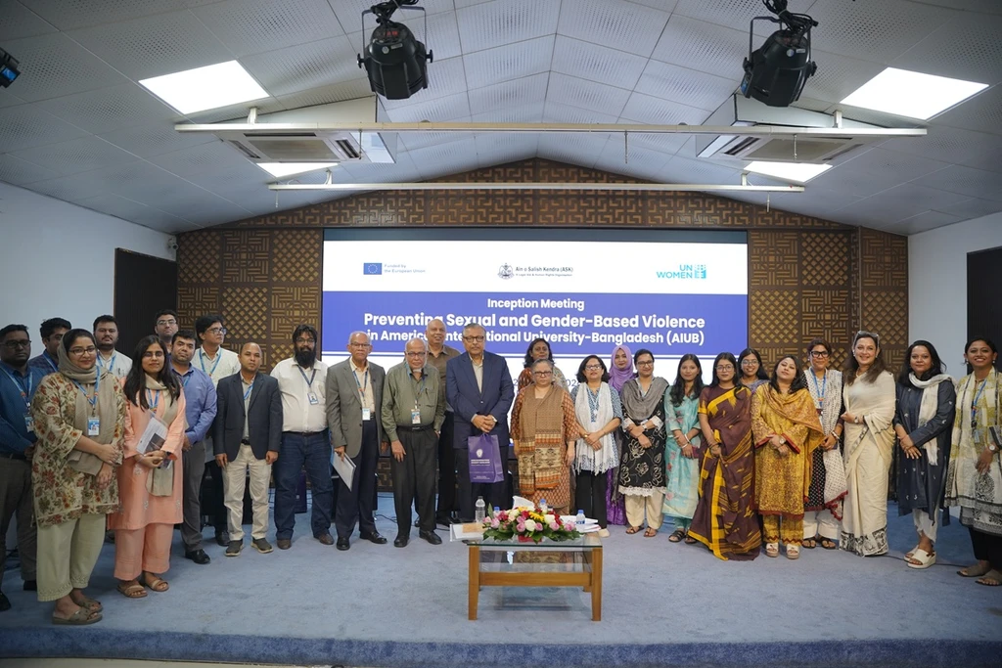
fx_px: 668
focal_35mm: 24
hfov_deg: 73.7
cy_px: 334
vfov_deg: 53.1
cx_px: 501
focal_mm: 24
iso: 500
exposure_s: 1/160
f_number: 2.8
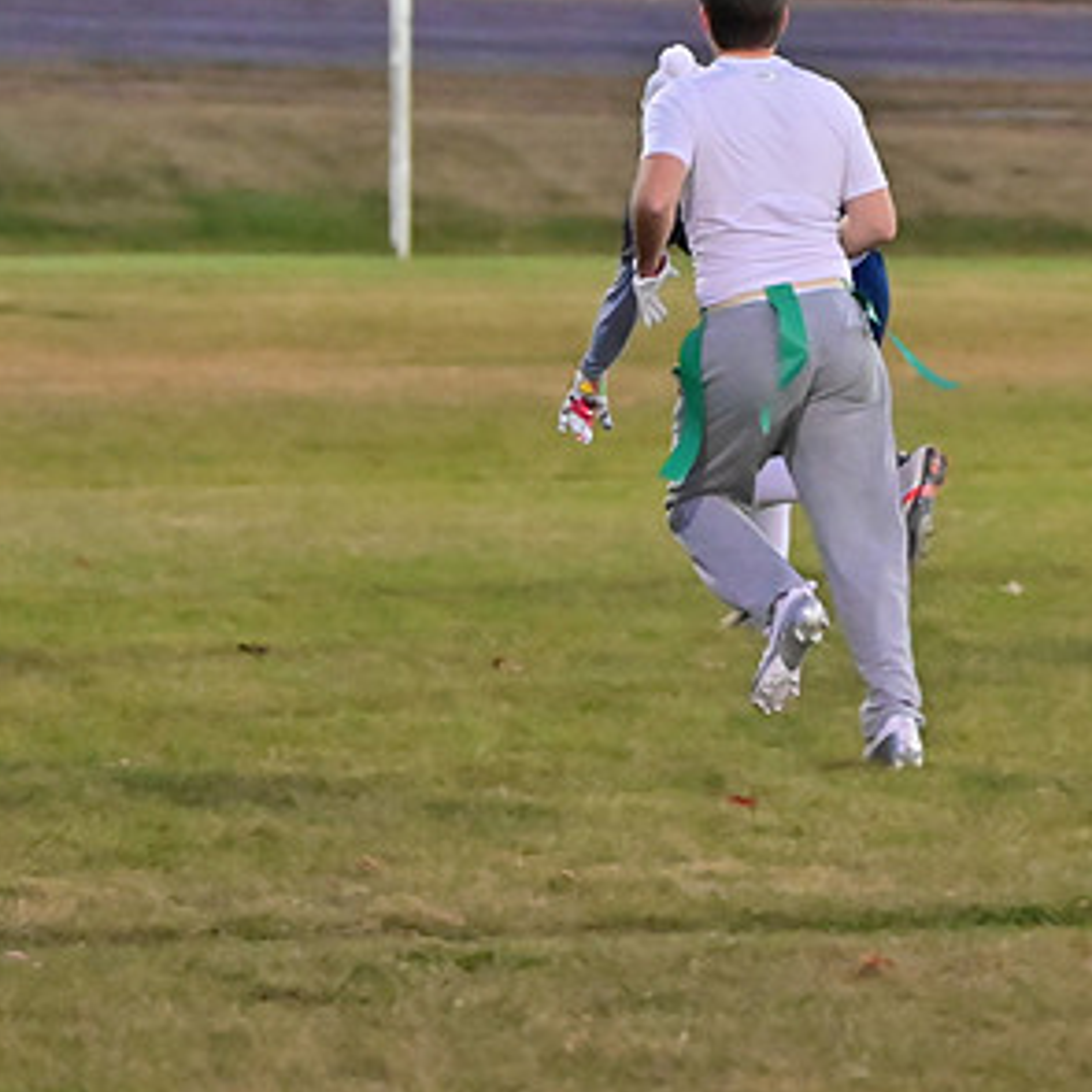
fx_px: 9851
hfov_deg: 6.3
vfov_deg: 6.3
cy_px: 402
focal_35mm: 276
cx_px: 837
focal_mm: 110
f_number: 4
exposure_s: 1/500
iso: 6400
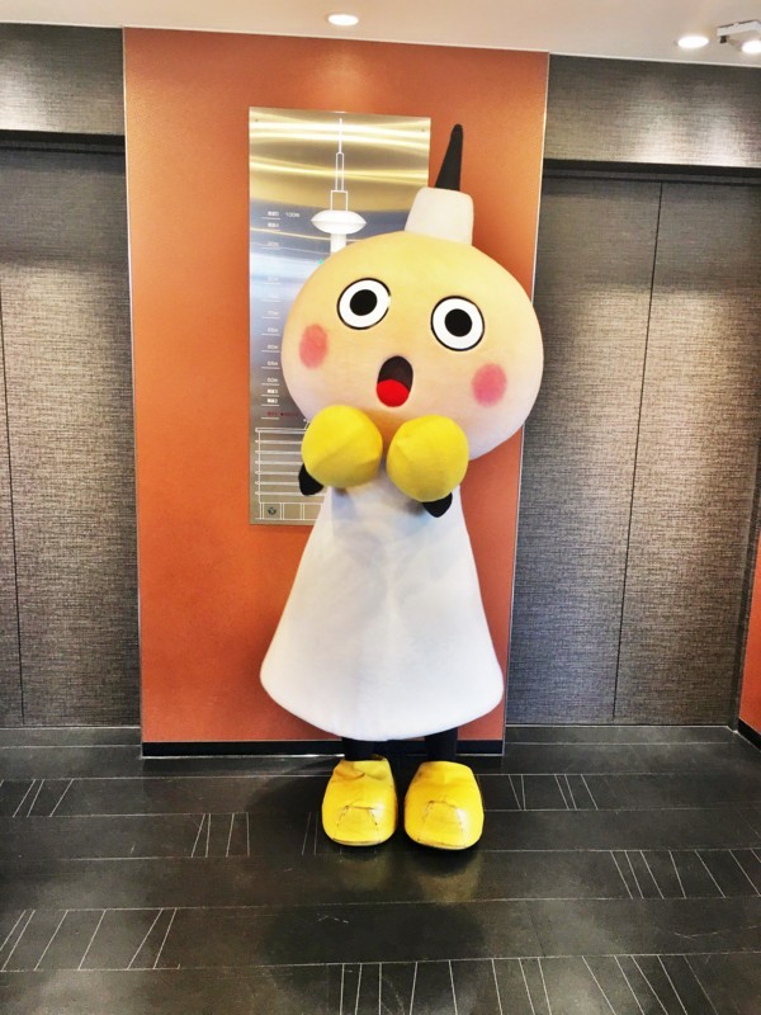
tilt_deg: -10.2
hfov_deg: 48.2
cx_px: 380
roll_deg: -1.4
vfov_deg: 61.7
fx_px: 850
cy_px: 508
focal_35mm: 29
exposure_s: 1/30
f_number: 2.2
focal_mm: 4.15
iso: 32
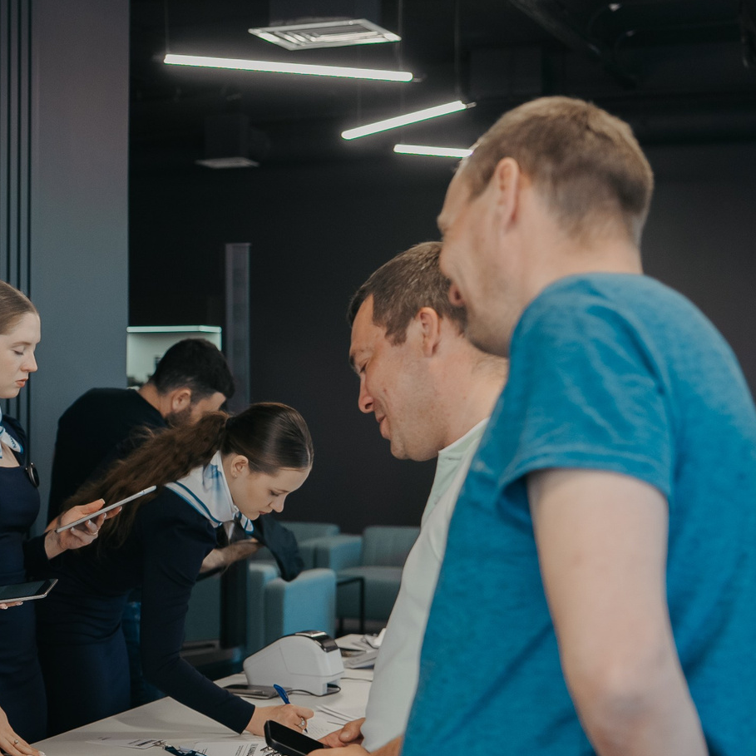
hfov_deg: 24.7
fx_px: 1655
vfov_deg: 25.6
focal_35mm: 67
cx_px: 18
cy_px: 502
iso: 160
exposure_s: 1/160
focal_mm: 28
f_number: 2.2
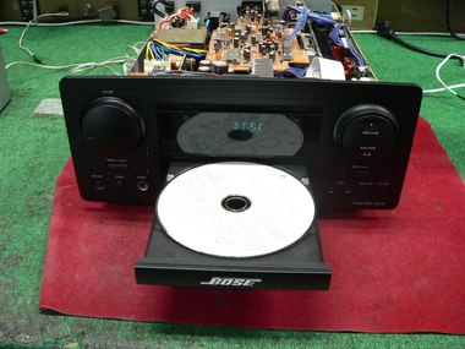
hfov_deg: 51.4
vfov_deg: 39.7
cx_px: 232
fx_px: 484
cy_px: 174
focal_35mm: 36
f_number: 2.8
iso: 200
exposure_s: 1/13
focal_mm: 6
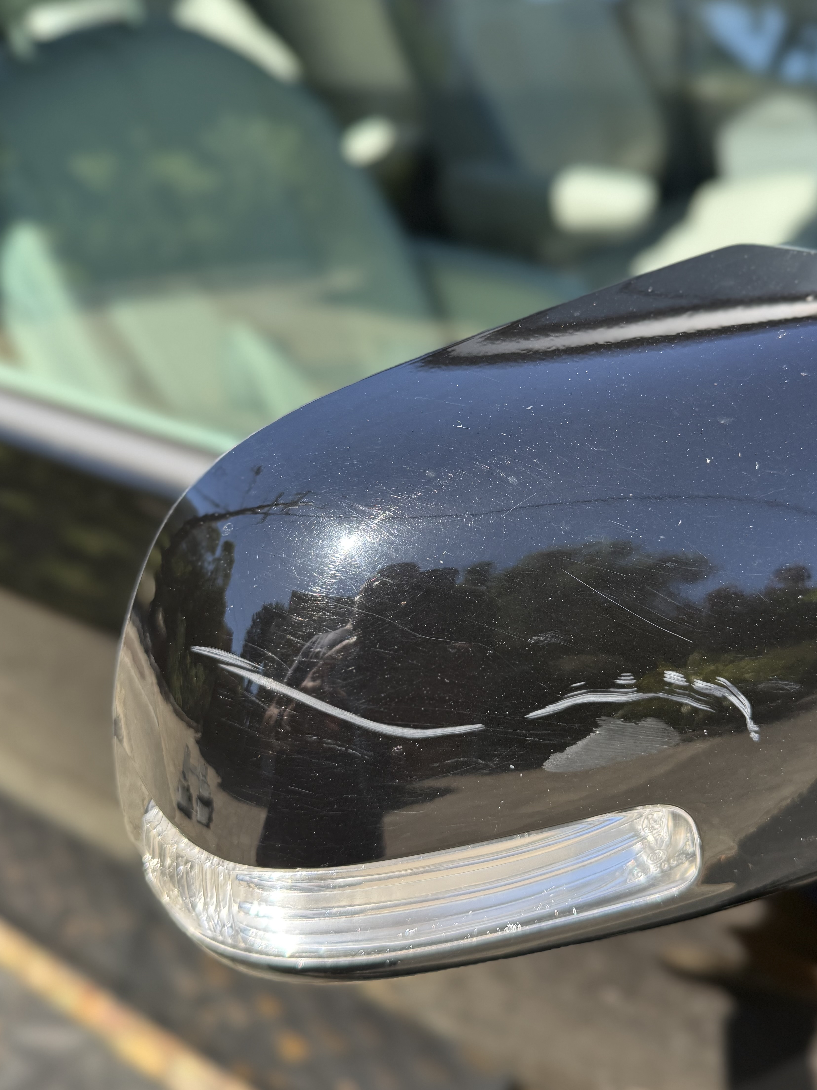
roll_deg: +0.8
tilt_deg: -34.2
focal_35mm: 31
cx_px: 473
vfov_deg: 58.3
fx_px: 975
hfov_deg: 45.3
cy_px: 540
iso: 100
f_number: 1.78
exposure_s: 1/979
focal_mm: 6.76
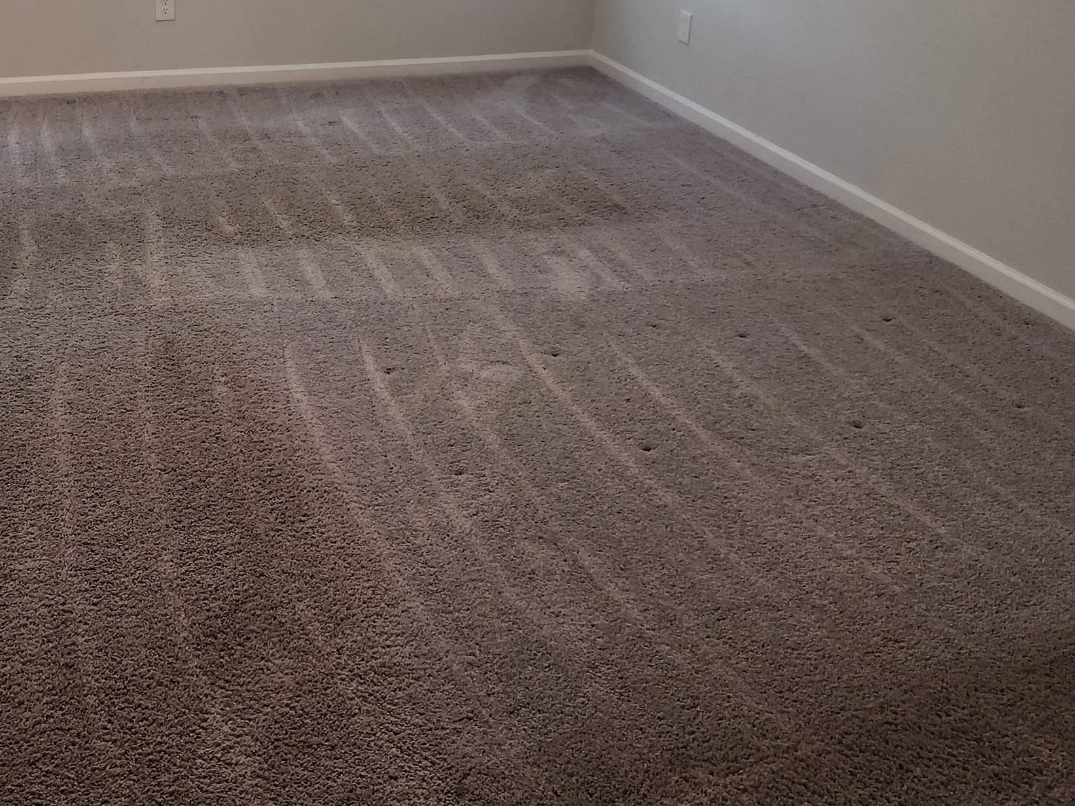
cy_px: 86
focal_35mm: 43
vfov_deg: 32.0
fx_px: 1335
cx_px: 318
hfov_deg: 42.9
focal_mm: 5.4
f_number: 1.8
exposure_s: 1/60
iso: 80
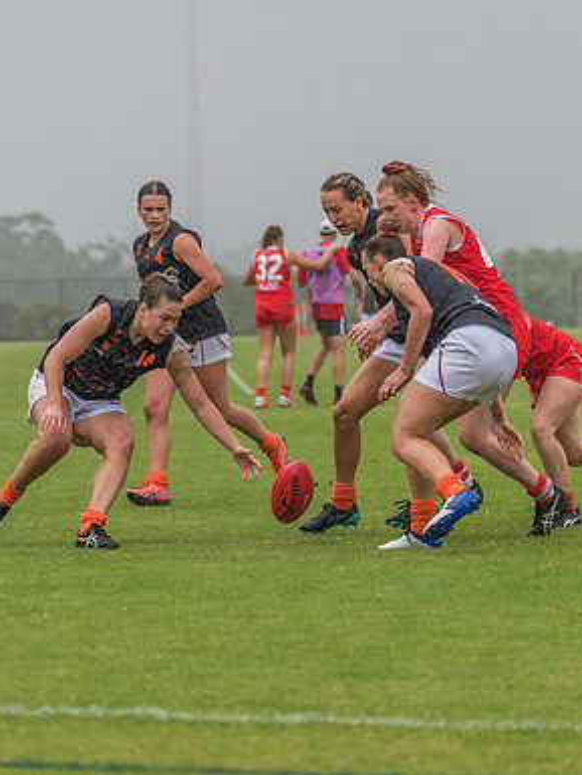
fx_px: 5176
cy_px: 382
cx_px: 236
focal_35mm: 231
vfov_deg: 8.6
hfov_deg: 6.4
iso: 720
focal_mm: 150
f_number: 5
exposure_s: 1/1600
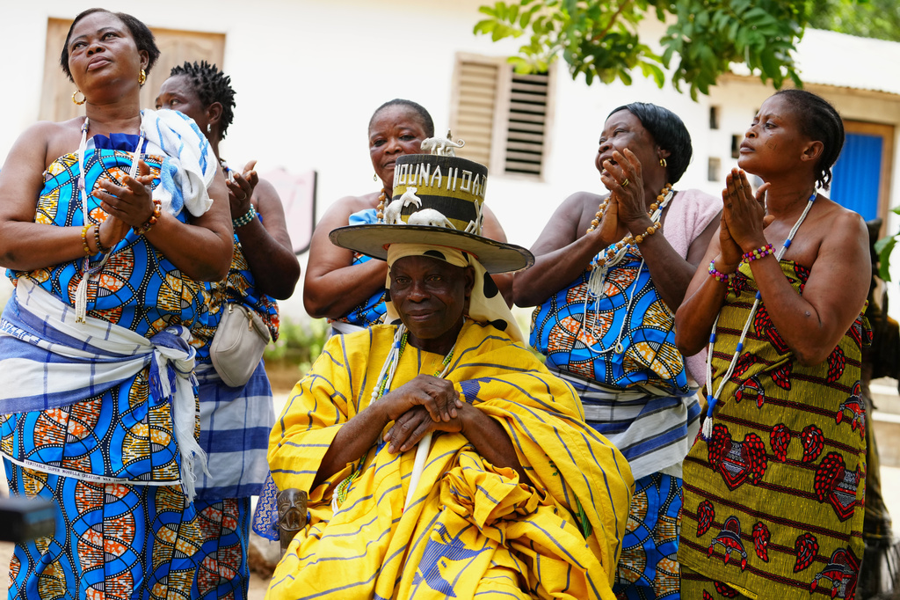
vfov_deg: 19.4
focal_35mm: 70
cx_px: 450
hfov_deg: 28.9
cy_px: 300
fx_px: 1749
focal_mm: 70
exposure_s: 1/1000
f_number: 3.5
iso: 800
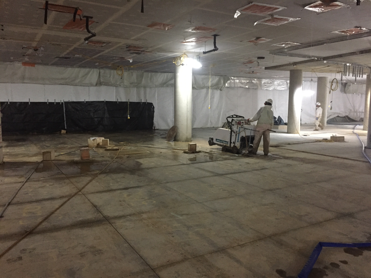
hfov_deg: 61.7
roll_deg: -0.8
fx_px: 311
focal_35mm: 29
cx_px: 186
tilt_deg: -6.9
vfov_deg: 48.2
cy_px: 139
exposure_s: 1/17
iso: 320
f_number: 2.2
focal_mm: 4.15
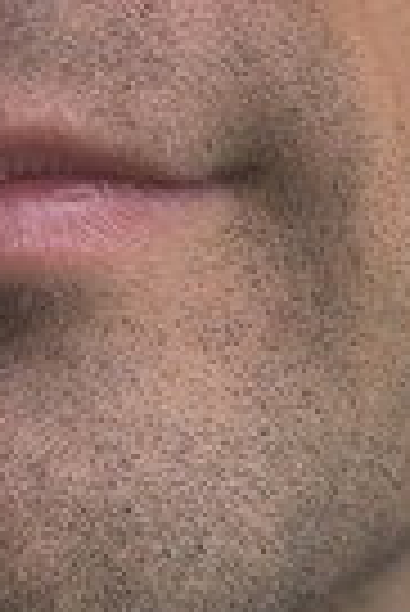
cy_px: -153
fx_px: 4703
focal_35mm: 276
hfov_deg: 5.0
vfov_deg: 7.4
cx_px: 14
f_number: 3.5
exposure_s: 1/60
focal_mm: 50
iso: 200
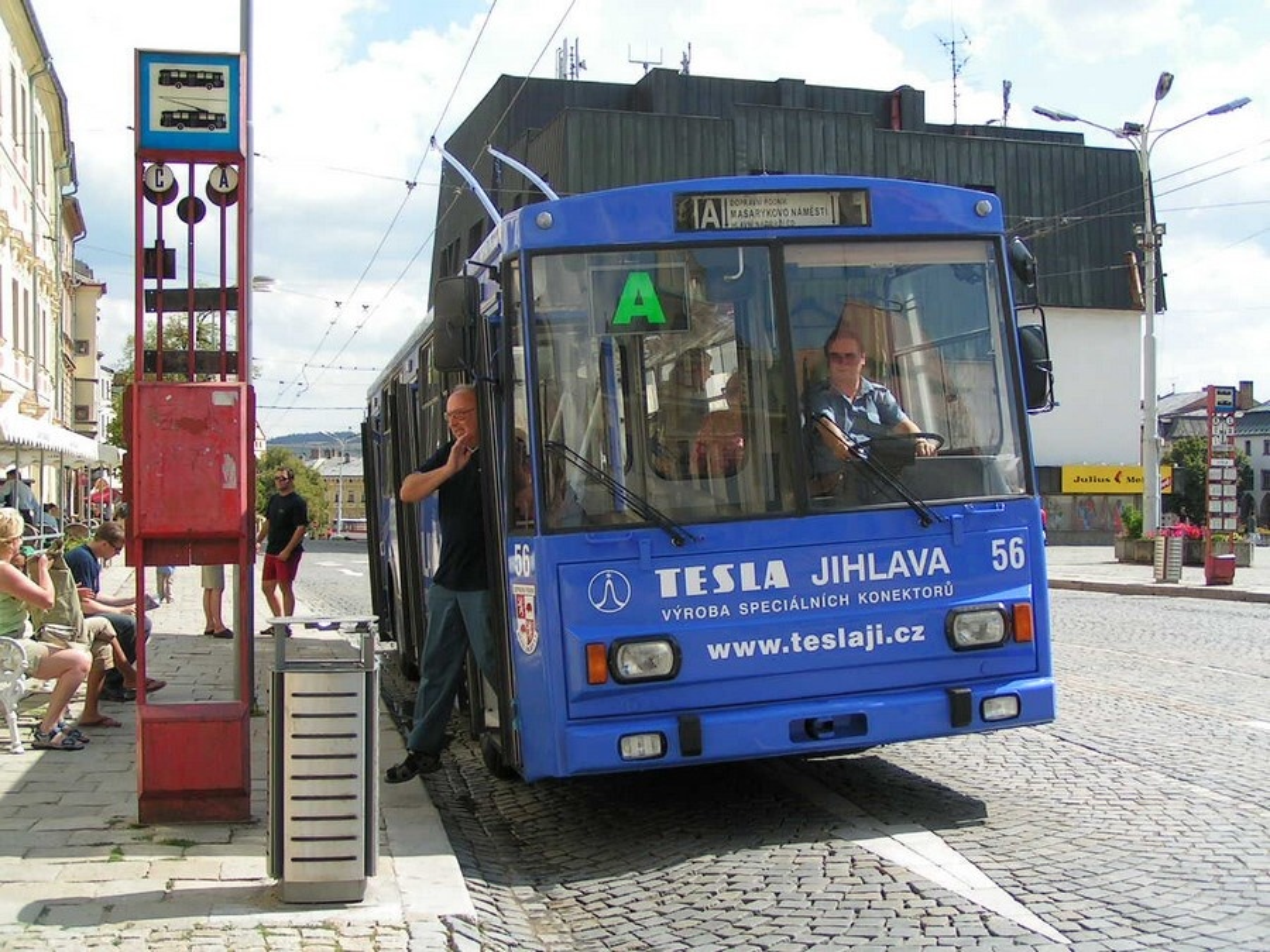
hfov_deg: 42.1
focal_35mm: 45
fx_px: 1651
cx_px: 635
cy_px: 476
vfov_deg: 32.2
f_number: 3.2
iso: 50
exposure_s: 1/800
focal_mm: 6.9
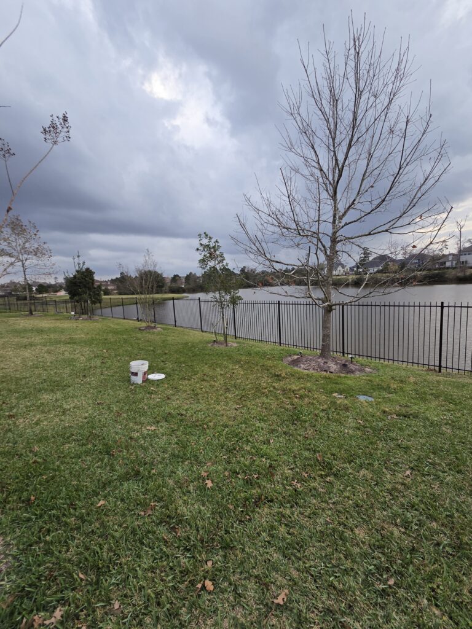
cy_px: 314
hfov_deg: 89.9
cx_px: 236
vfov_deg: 106.2
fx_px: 236
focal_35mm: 13
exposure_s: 1/359
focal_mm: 2.2
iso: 100
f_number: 2.2
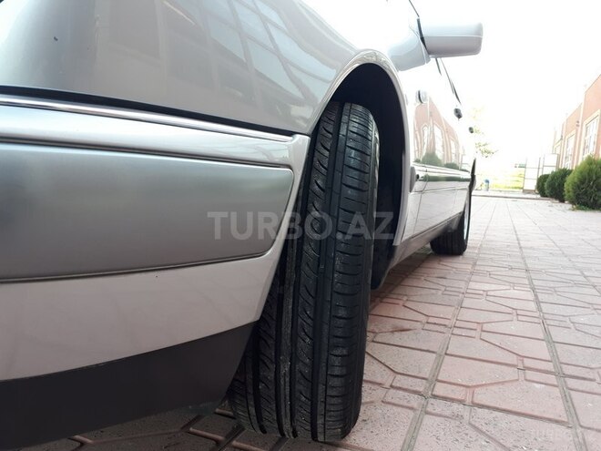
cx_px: 300
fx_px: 469
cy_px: 226
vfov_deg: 51.4
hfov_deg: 65.3
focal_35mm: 27
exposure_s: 1/50
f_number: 1.9
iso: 64
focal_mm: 3.6
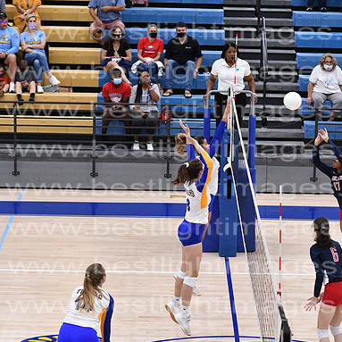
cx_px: 210
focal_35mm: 145
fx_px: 1617
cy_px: 170
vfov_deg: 12.1
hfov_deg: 12.1
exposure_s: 1/1000
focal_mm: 75
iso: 6400
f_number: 3.2
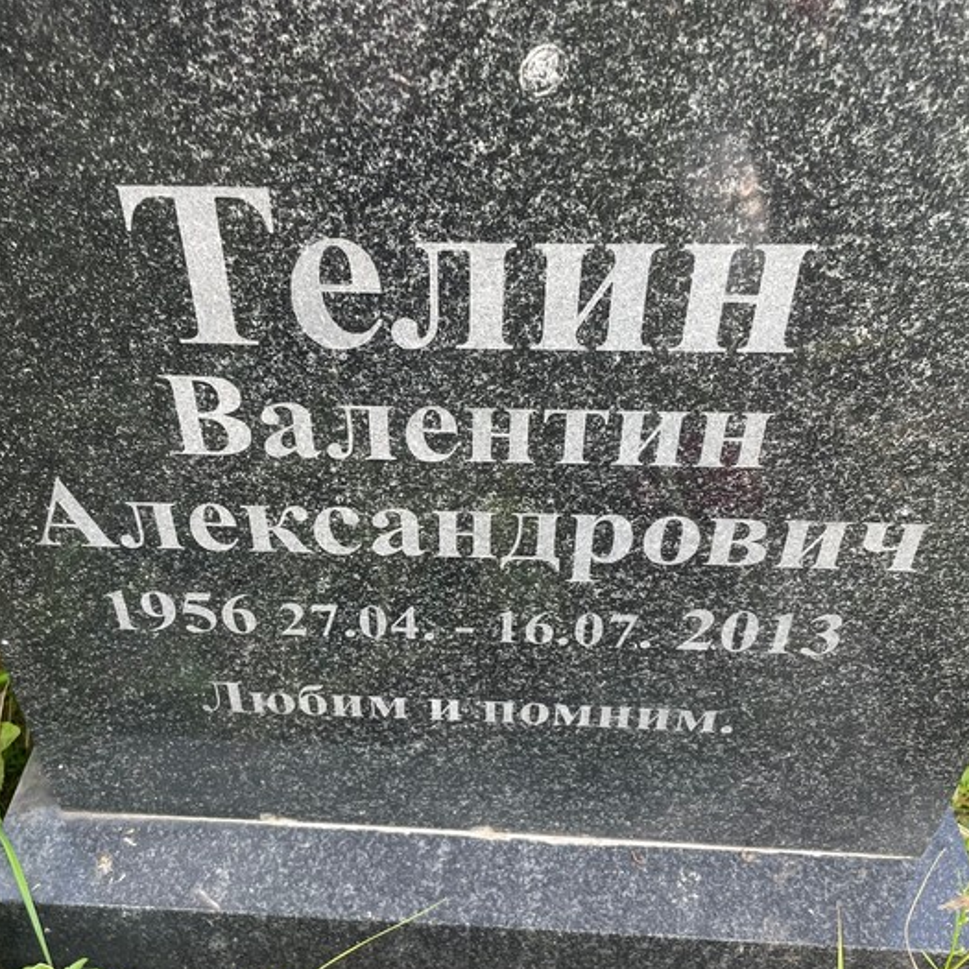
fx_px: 1108
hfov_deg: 47.1
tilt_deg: -37.8
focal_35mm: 35
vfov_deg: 47.1
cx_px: 408
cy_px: 543
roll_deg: -1.5
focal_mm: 4.2
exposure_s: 1/183
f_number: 1.6
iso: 32
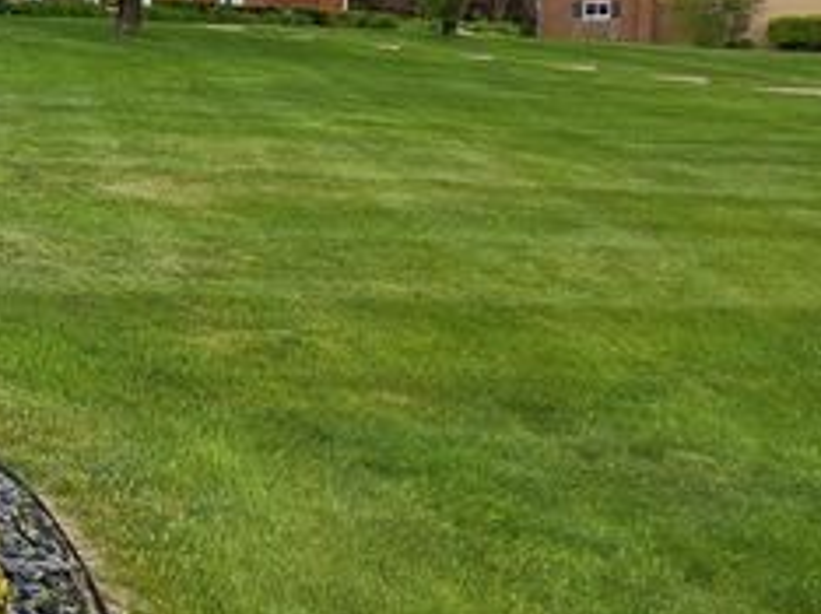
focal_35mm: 57
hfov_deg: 26.3
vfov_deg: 25.4
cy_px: 182
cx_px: -354
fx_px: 1351
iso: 40
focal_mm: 2.2
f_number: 1.9
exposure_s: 1/1859
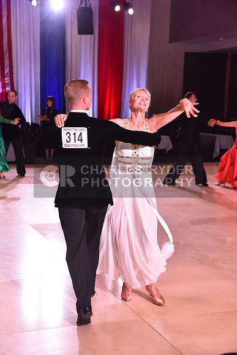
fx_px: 651
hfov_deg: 20.6
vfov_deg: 30.5
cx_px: 118
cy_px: 178
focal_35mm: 66
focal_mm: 66
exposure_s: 1/250
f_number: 6.3
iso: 2500
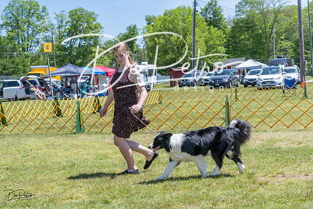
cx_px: 156
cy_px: 104
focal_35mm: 72
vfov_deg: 18.9
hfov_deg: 28.1
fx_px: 626
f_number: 6.3
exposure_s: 1/2500
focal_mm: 72
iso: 800
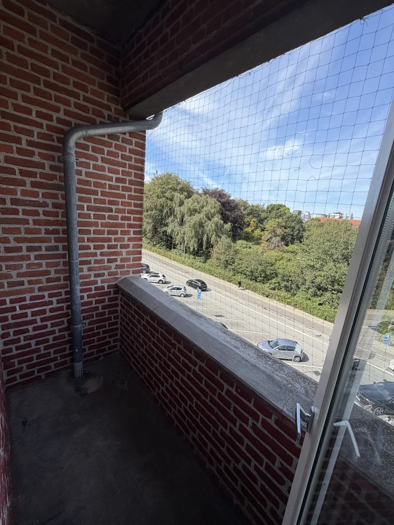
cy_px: 268
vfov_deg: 98.2
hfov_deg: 81.7
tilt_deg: -13.5
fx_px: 228
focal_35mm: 15
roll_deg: -5.1
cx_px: 206
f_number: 2.2
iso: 40
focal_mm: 2.22
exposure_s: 1/770
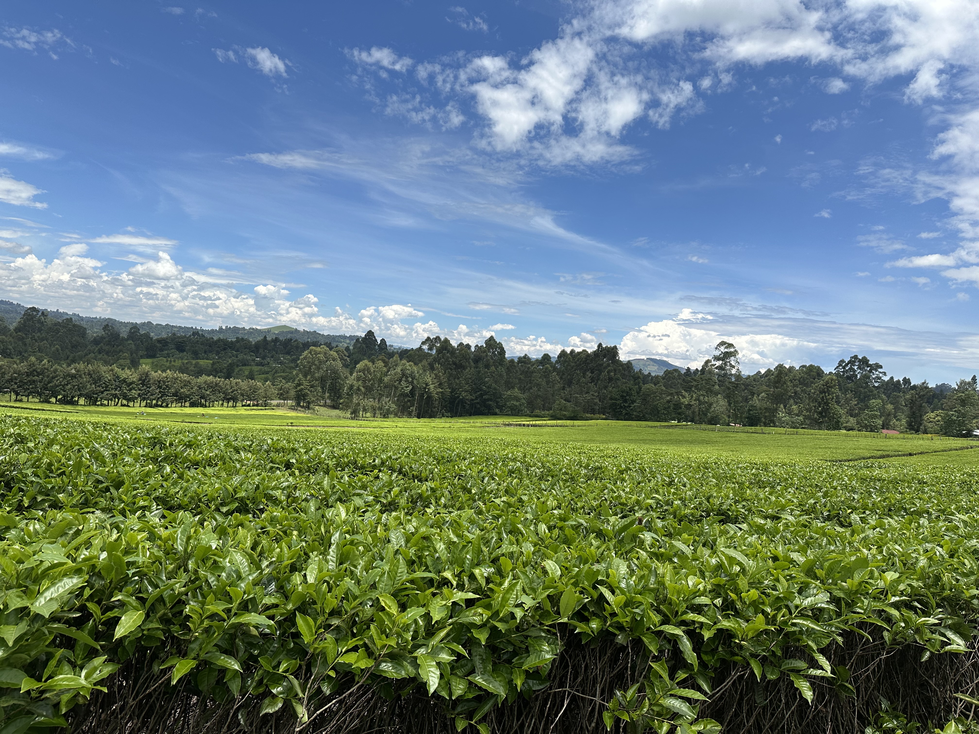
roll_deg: -5.5
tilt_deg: +1.0
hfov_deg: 71.6
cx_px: 490
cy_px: 367
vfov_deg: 56.8
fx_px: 679
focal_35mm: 24
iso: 80
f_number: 1.78
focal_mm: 6.86
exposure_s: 1/5848
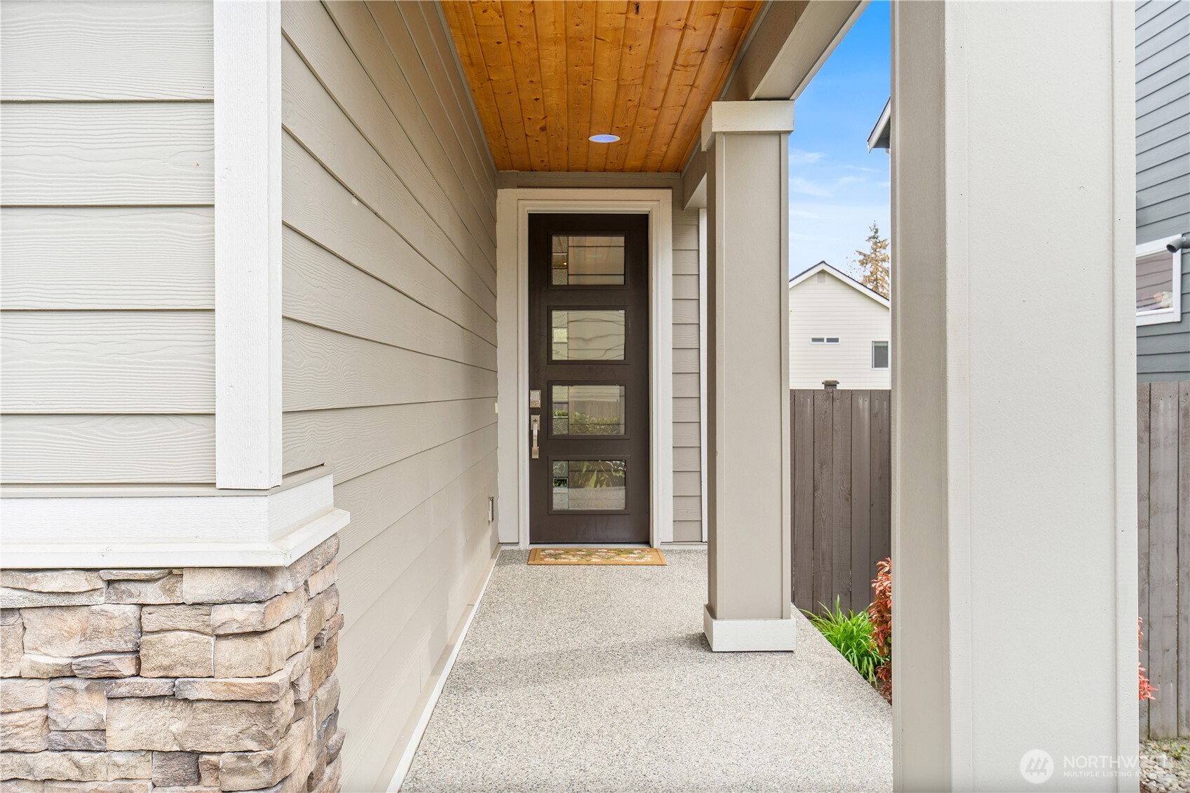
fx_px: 991
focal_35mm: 30
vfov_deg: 43.6
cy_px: 396
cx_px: 595
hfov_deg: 61.9
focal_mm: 30
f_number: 8
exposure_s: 1/100
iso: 100
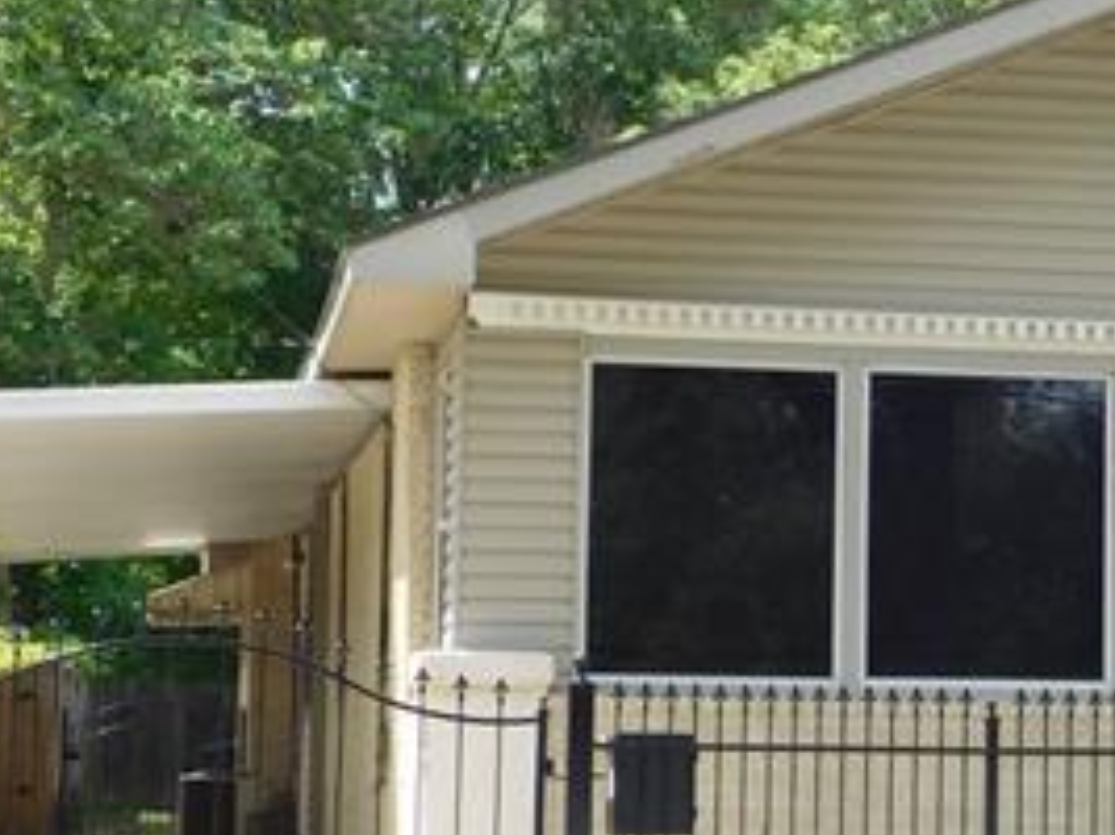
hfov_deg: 17.8
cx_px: 1082
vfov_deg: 13.7
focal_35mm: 108
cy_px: 401
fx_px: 3477
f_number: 3.7
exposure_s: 1/500
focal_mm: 8
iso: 125
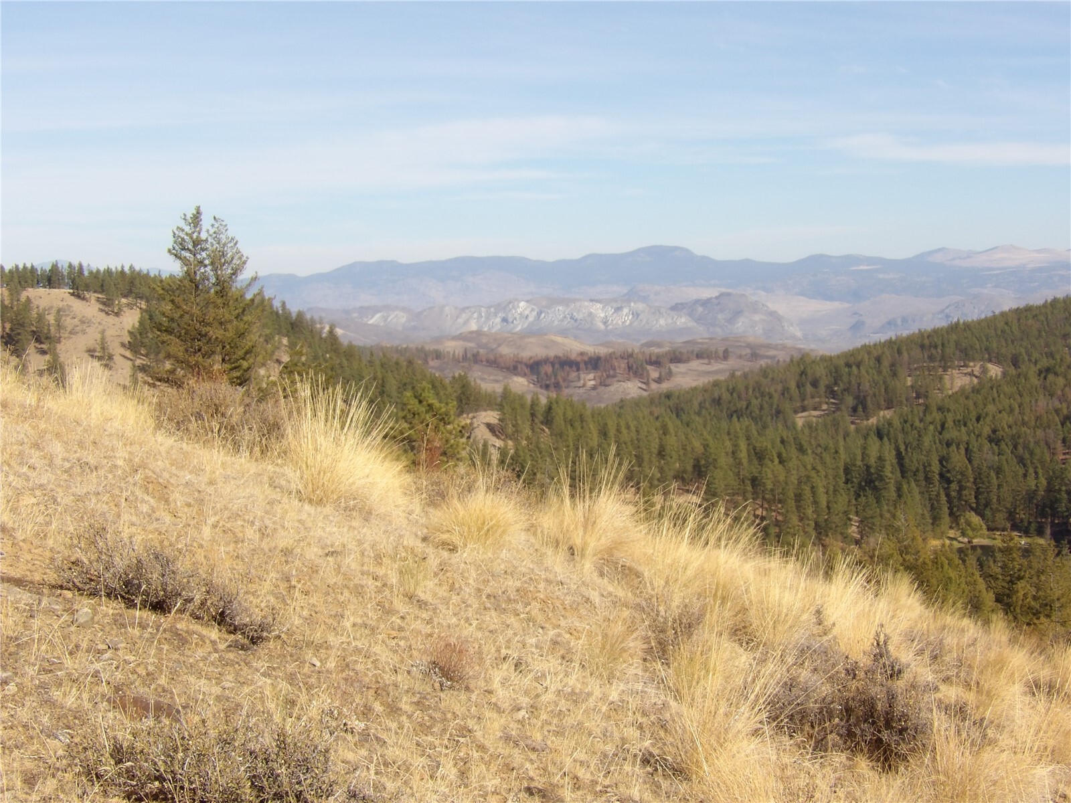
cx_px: 536
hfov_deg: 31.2
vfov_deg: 23.7
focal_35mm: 62
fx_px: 1918
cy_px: 402
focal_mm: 11.1
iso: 100
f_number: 8
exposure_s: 1/208
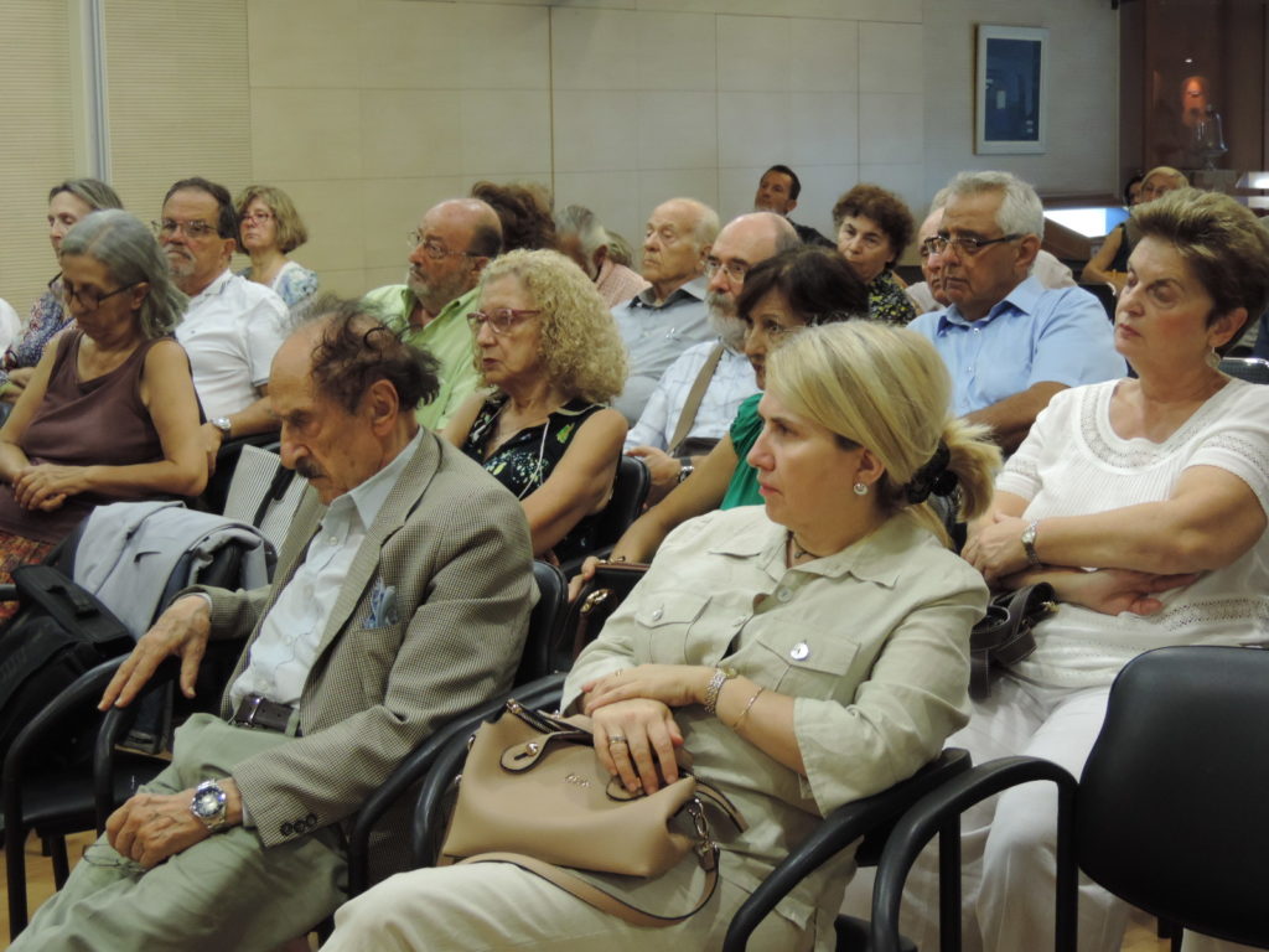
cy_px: 476
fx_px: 2566
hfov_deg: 27.8
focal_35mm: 70
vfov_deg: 21.0
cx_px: 634
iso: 450
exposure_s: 1/15
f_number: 3.9
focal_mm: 12.4
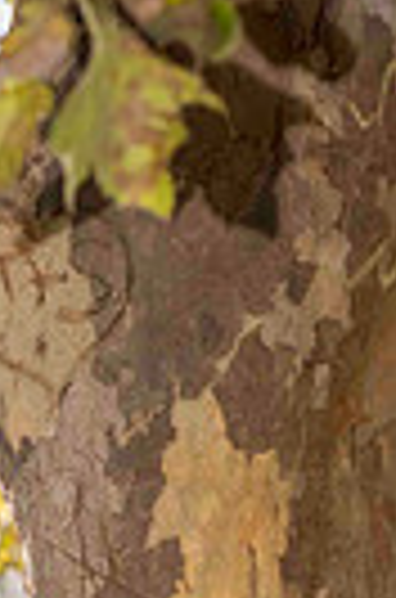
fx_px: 5622
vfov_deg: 6.0
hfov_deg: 4.0
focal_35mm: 339
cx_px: -274
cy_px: 998
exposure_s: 1/640
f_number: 5.6
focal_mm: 100
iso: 400
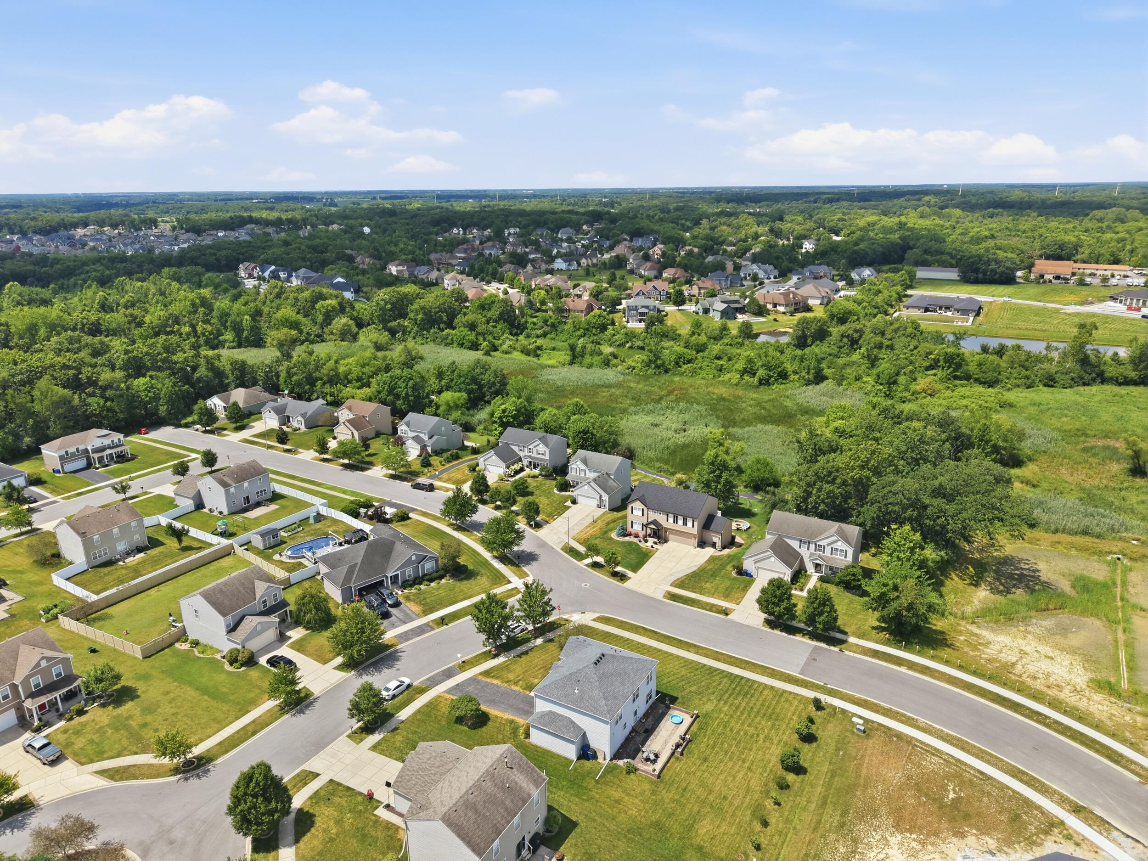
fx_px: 796
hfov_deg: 71.6
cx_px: 574
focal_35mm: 24
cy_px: 430
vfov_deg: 56.8
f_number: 1.8
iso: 230
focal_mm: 8.7
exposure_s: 1/6000
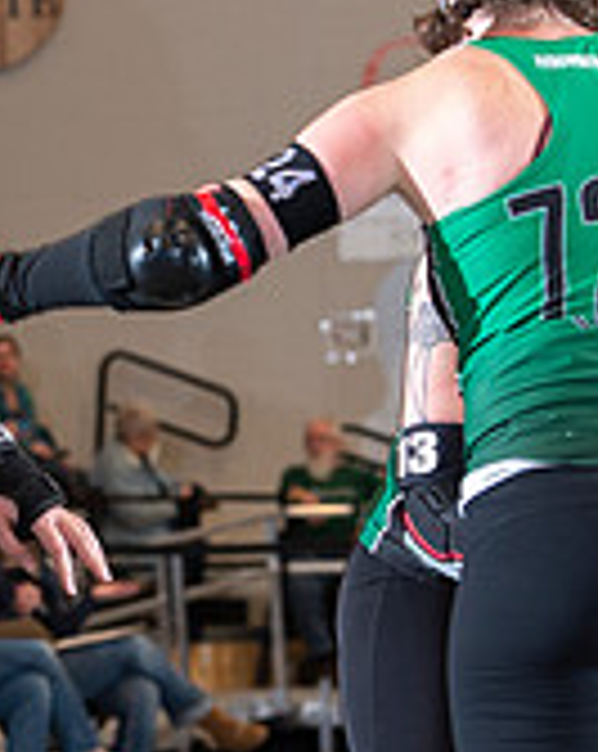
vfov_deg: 5.3
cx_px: -211
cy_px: 597
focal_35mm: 366
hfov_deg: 4.2
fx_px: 8119
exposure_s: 1/160
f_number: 5.6
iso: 640
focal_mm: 112
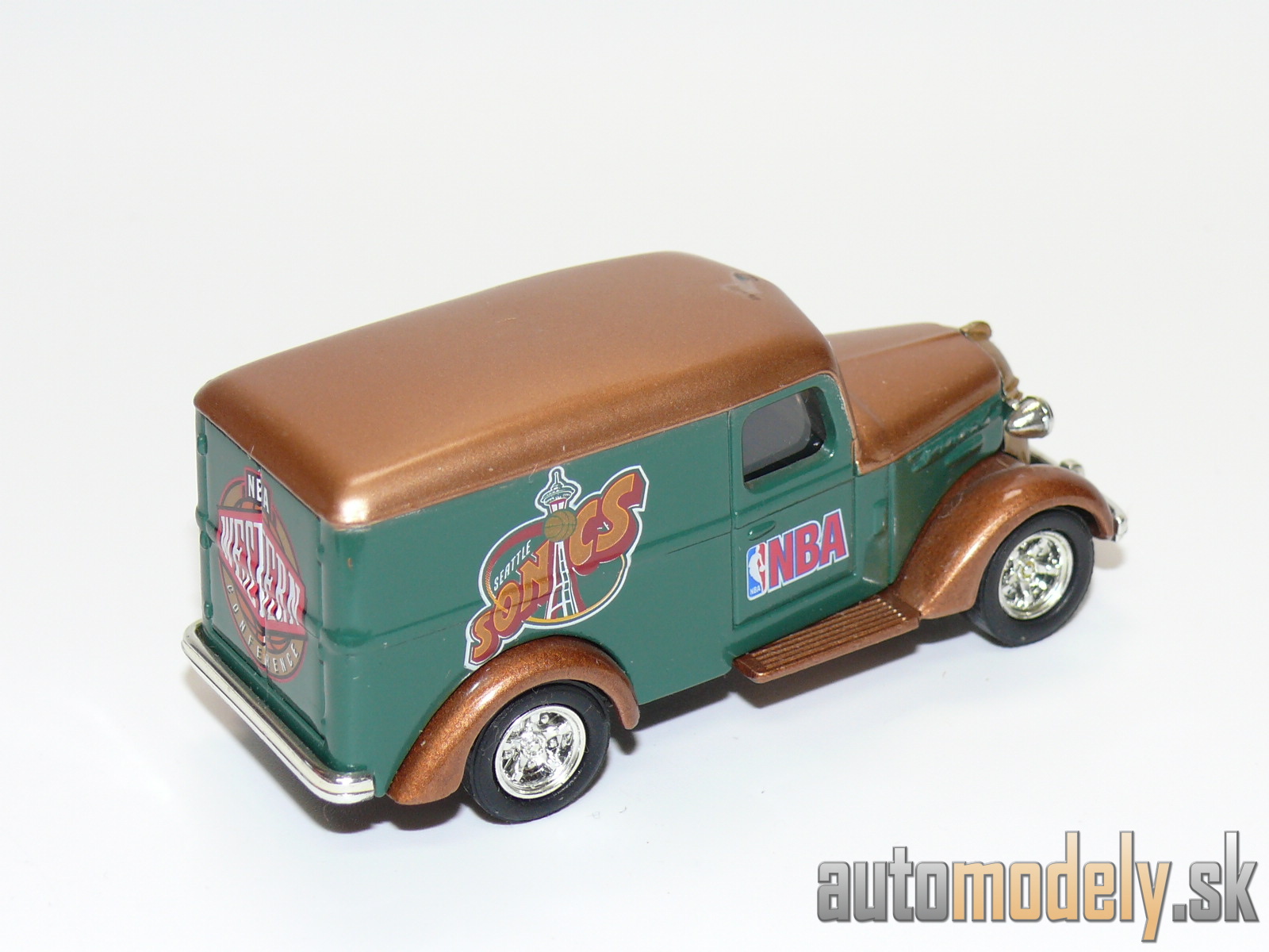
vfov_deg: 16.6
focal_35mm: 89
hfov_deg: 22.0
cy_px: 476
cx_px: 634
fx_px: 3263
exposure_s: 1/30
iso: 100
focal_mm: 12.5
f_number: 4
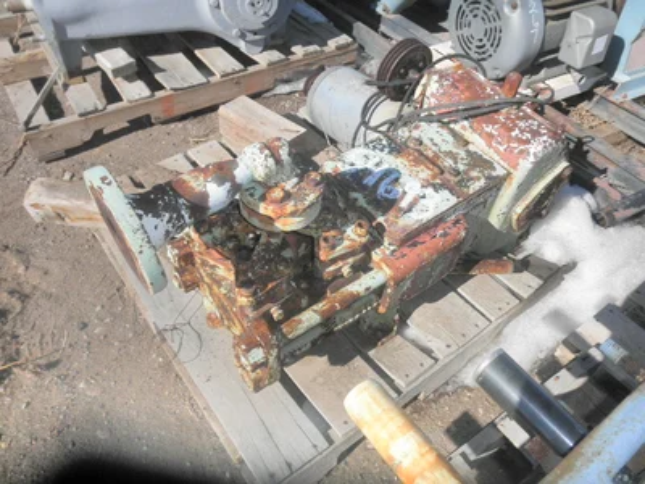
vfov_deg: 49.7
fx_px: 522
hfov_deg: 63.4
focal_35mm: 28
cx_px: 322
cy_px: 242
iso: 64
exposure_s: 1/160
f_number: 8.5
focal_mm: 5
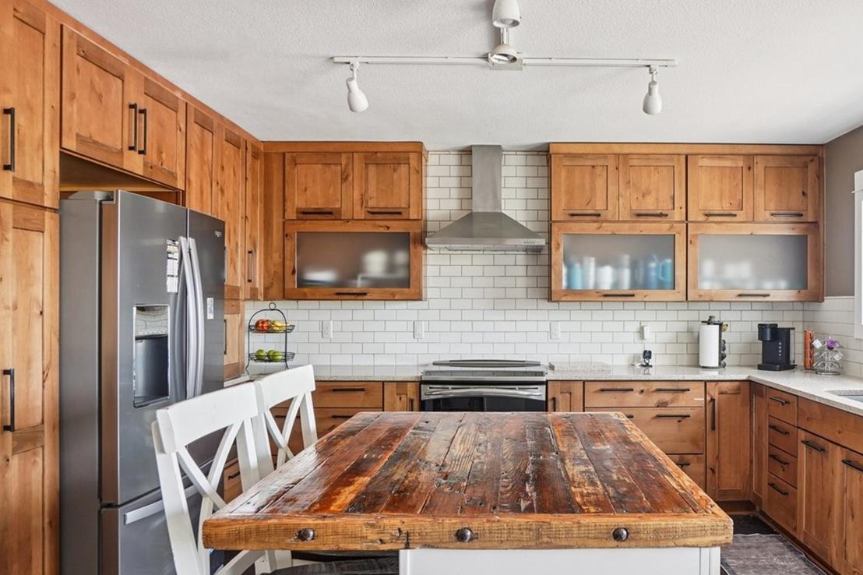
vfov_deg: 49.5
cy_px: 310
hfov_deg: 68.6
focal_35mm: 26
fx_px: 623
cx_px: 523
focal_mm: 12
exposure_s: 1/20
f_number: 8
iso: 400
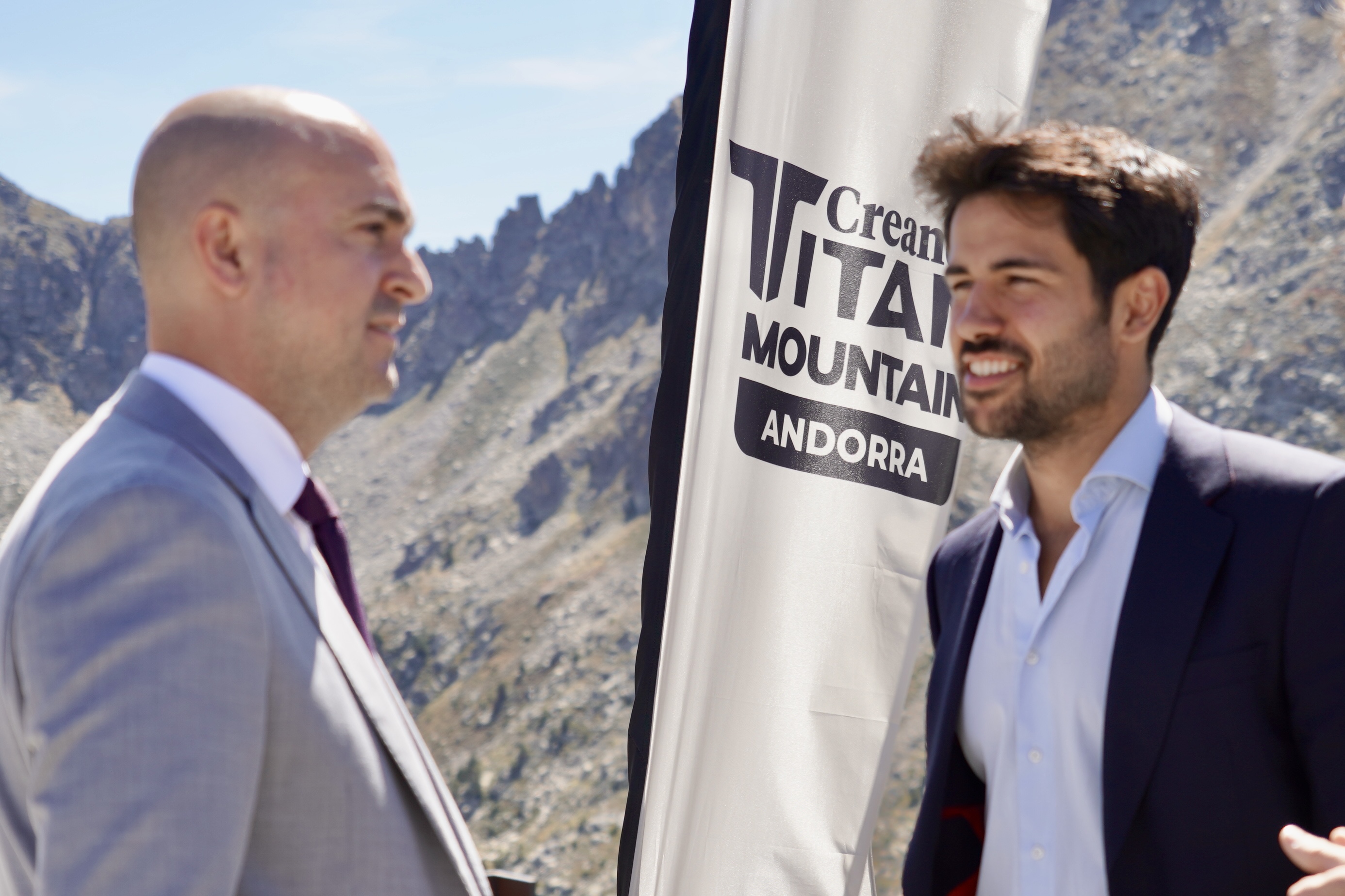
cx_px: 672
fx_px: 2503
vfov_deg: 20.3
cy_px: 448
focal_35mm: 67
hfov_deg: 30.1
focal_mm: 67
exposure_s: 1/250
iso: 100
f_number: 5.6
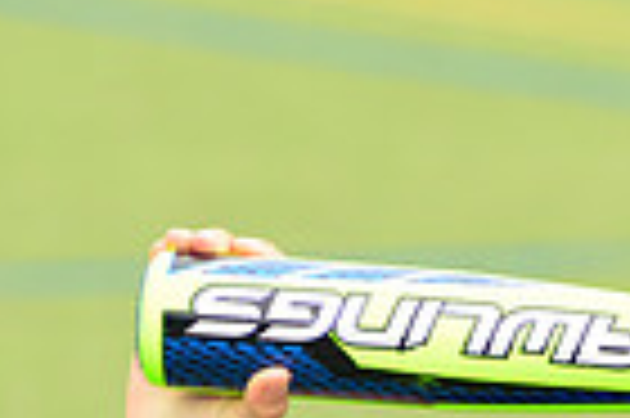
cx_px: 788
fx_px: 12323
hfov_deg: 2.9
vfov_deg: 1.9
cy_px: 654
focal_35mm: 705
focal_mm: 170
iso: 250
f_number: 8
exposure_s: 1/200
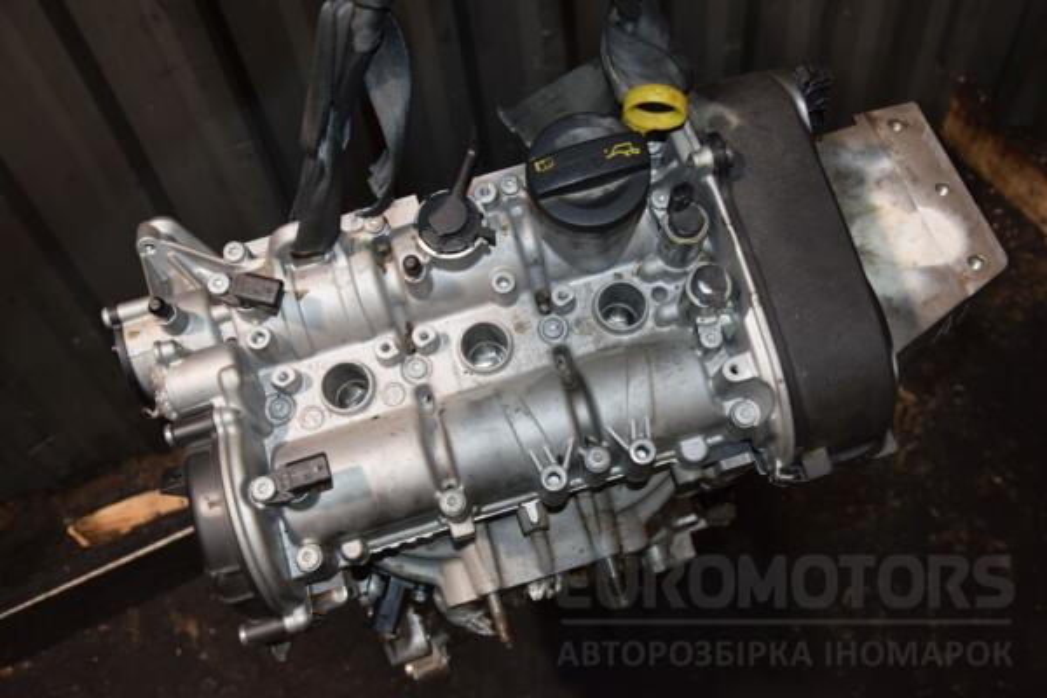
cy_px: 349
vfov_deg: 34.2
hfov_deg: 49.6
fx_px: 1134
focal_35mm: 39
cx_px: 524
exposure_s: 1/80
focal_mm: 26
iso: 800
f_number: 5
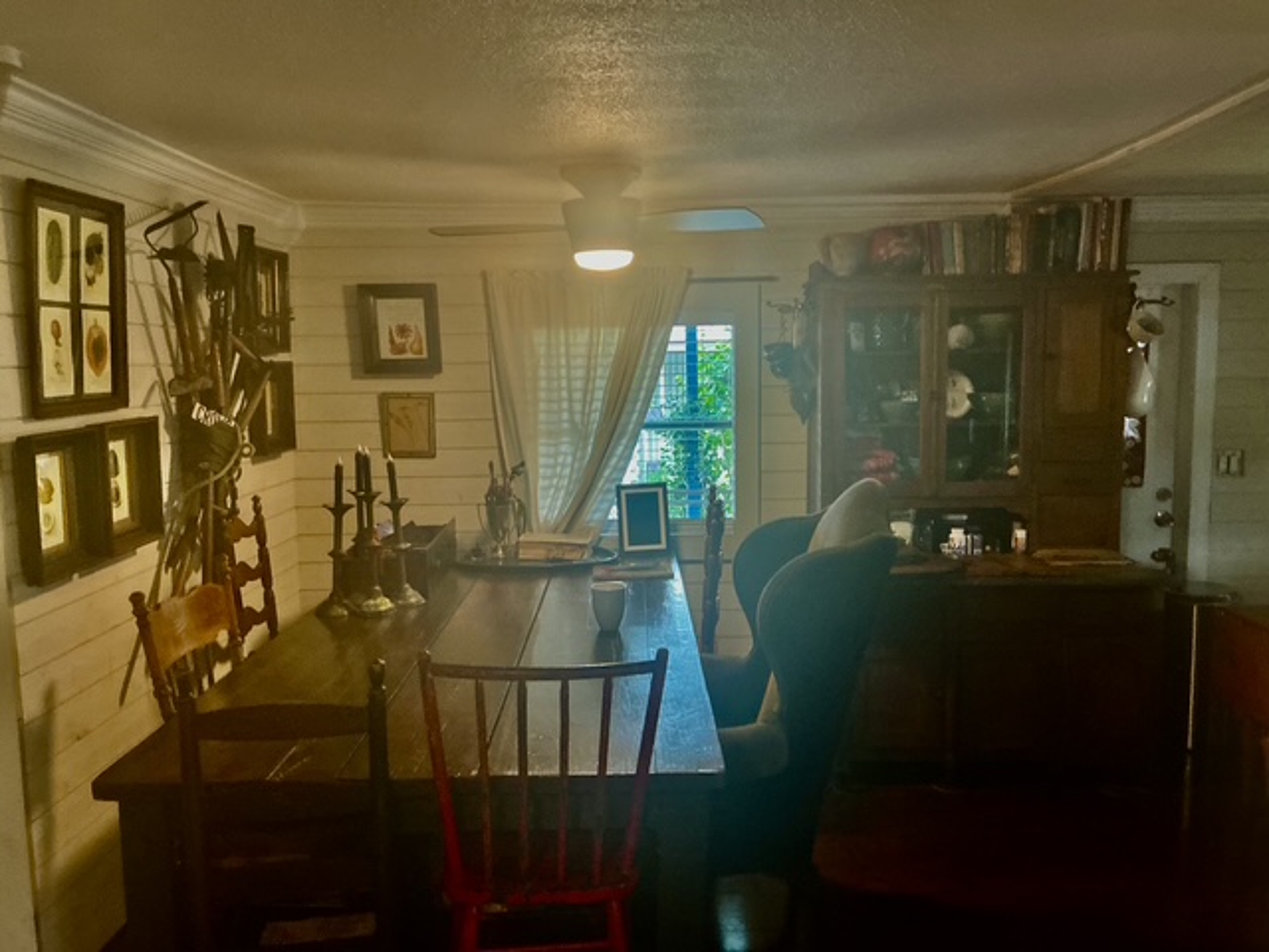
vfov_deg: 48.2
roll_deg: +1.1
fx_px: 1063
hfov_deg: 61.7
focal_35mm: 29
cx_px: 634
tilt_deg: -4.1
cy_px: 476
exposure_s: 1/60
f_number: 1.8
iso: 200
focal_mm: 3
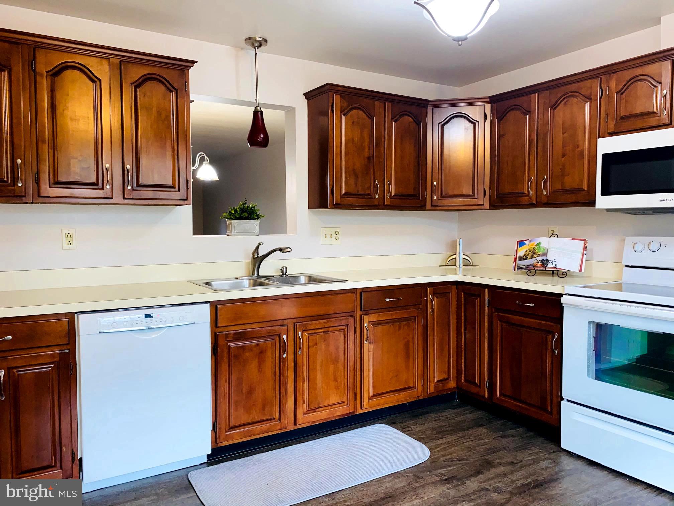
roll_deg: -0.2
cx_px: 337
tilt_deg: -3.4
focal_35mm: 26
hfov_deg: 67.3
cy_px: 253
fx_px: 506
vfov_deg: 53.1
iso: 32
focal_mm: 4.25
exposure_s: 1/26
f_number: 1.8
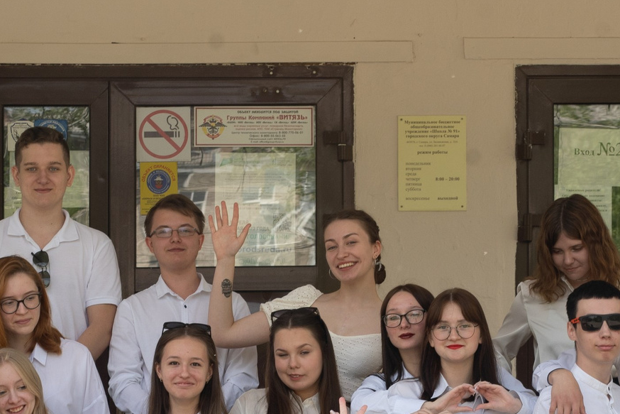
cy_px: 512
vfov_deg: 5.5
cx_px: 347
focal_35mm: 249
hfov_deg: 8.3
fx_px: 4289
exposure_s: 1/125
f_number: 10
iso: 160
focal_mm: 85
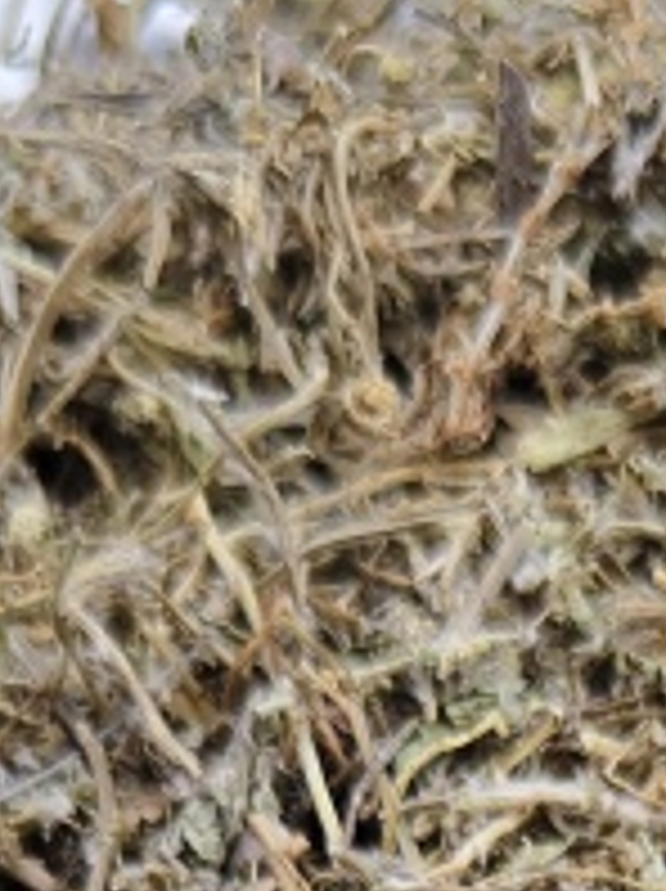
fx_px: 3188
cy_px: 1906
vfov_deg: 13.2
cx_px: 873
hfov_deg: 11.6
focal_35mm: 124
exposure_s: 1/466
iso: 199
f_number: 1.88
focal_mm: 5.56
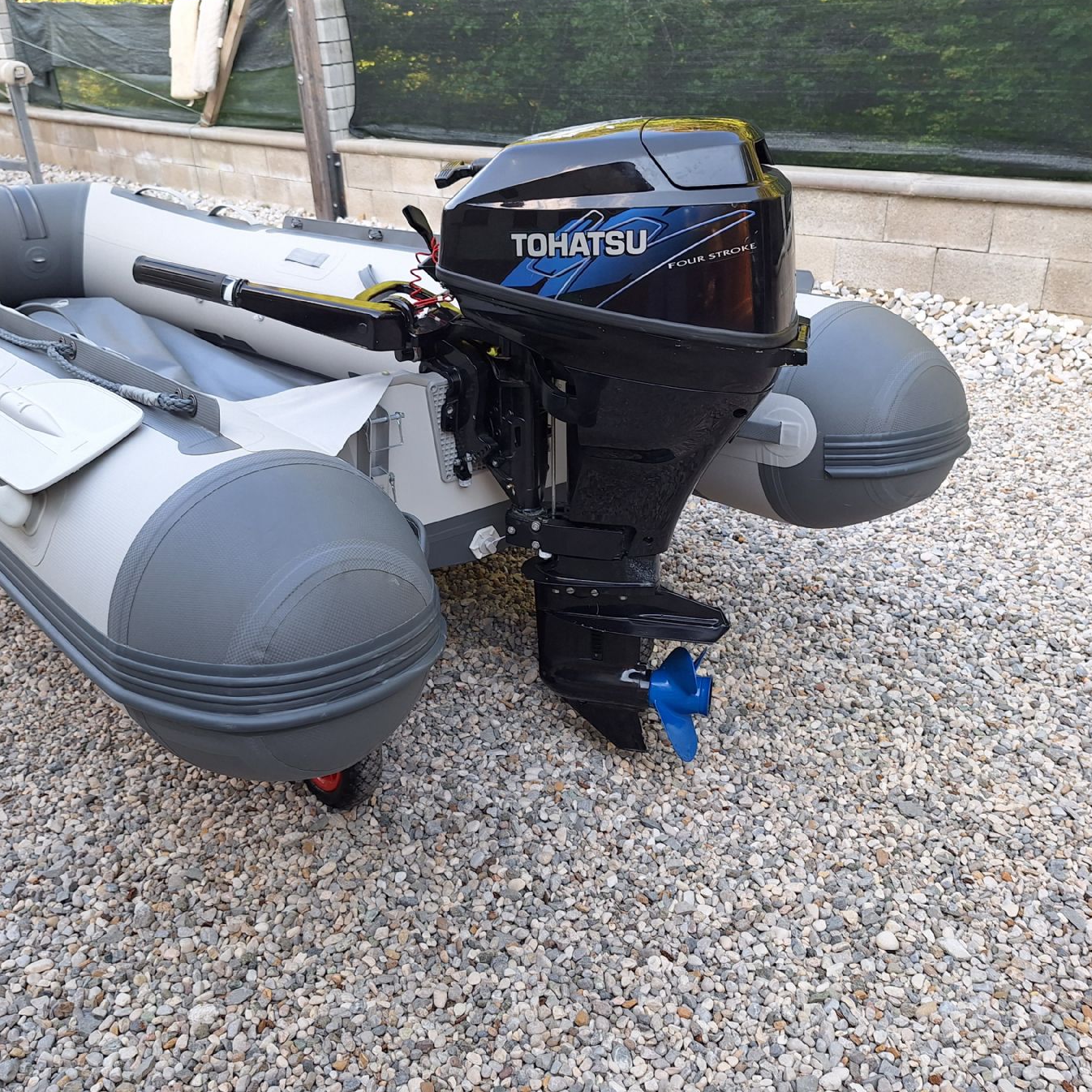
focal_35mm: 29
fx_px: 1035
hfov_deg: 55.5
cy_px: 535
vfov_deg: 55.6
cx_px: 492
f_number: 1.8
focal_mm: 5.54
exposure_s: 1/146
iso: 40
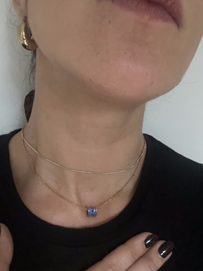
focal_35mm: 30
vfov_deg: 60.0
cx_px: 102
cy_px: 136
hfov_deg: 46.8
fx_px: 235
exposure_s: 1/17
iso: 800
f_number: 2.2
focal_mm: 2.71
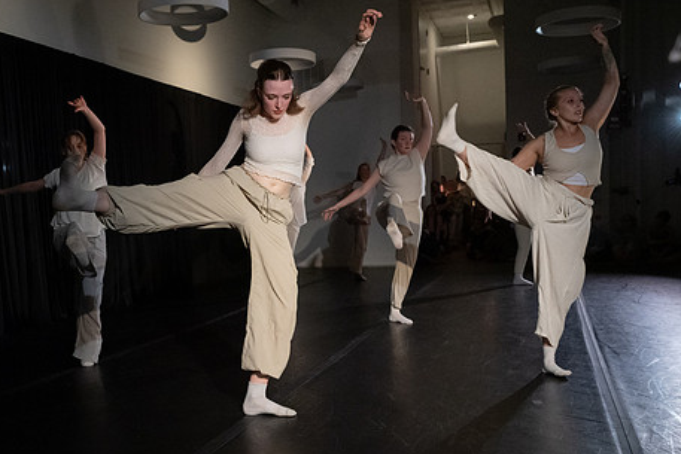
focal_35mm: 38
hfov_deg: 49.7
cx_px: 224
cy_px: 258
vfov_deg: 35.0
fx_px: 719
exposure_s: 1/500
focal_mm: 28
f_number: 5
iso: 6400
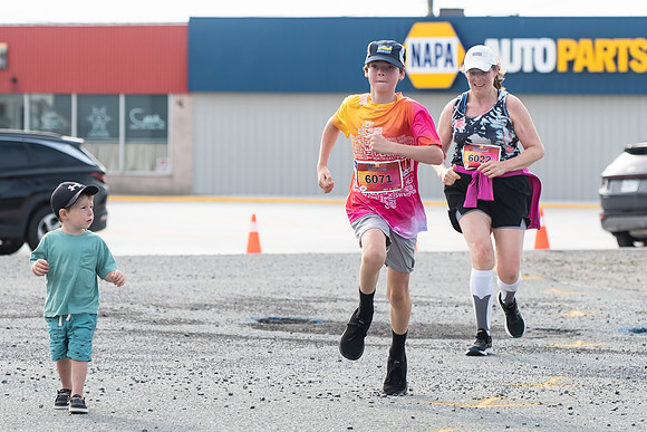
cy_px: 157
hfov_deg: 9.5
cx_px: 325
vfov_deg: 6.3
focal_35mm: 217
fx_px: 3907
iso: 250
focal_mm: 116
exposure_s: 1/1000
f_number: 4.5
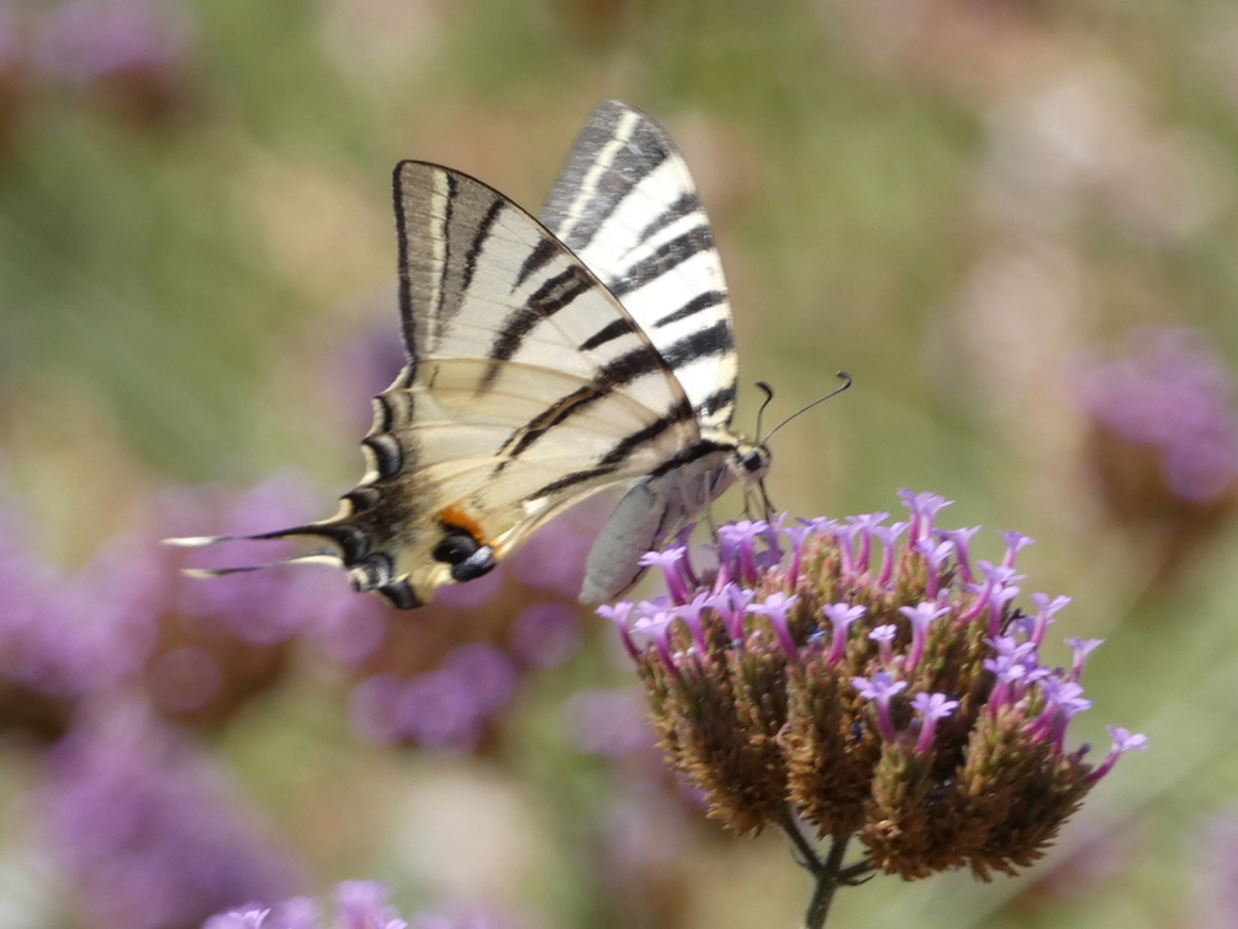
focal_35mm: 531
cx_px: 619
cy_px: 464
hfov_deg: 3.7
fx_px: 18993
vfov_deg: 2.8
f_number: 5.6
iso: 80
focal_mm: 95.2
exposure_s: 1/100
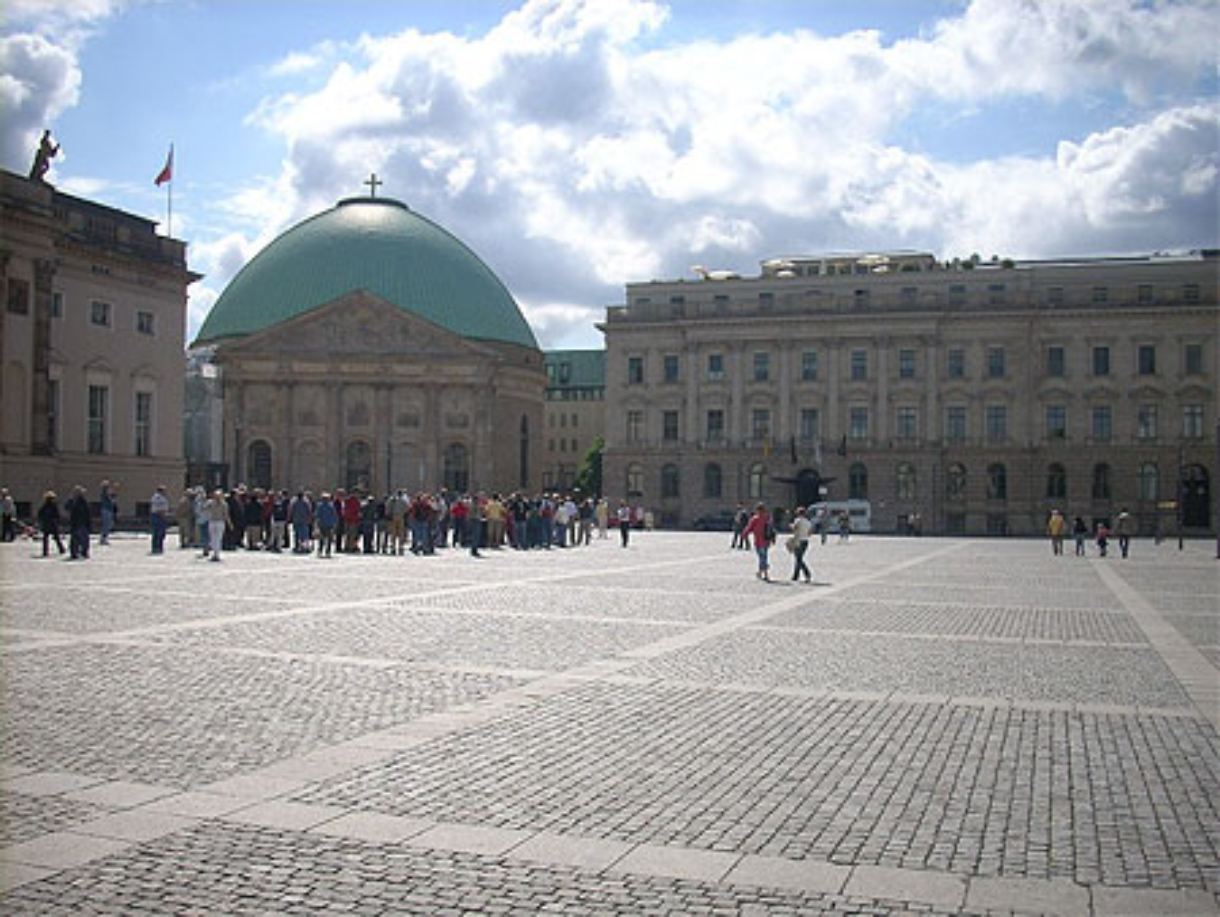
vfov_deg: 38.7
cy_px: 458
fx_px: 1305
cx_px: 610
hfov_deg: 50.1
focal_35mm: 37
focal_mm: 6.2
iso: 64
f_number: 5.6
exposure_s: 1/458
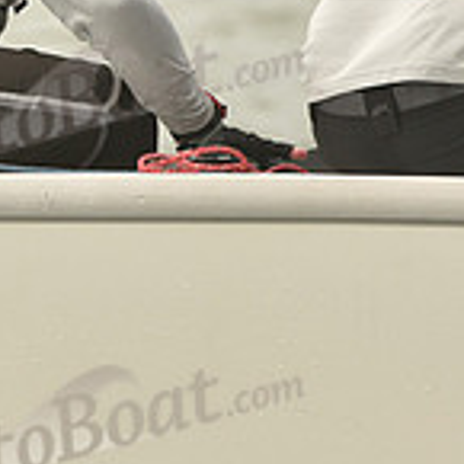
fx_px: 15423
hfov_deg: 1.7
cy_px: -14
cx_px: -310
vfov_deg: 1.7
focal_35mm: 1017
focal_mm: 300
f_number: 9
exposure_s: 1/1000
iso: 400
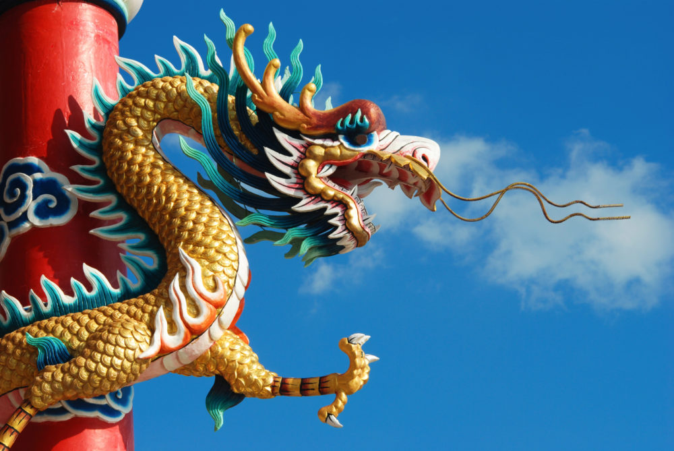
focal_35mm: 117
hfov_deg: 17.5
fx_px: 2193
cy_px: 226
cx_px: 337
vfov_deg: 11.7
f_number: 13
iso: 100
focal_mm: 78
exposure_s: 1/100
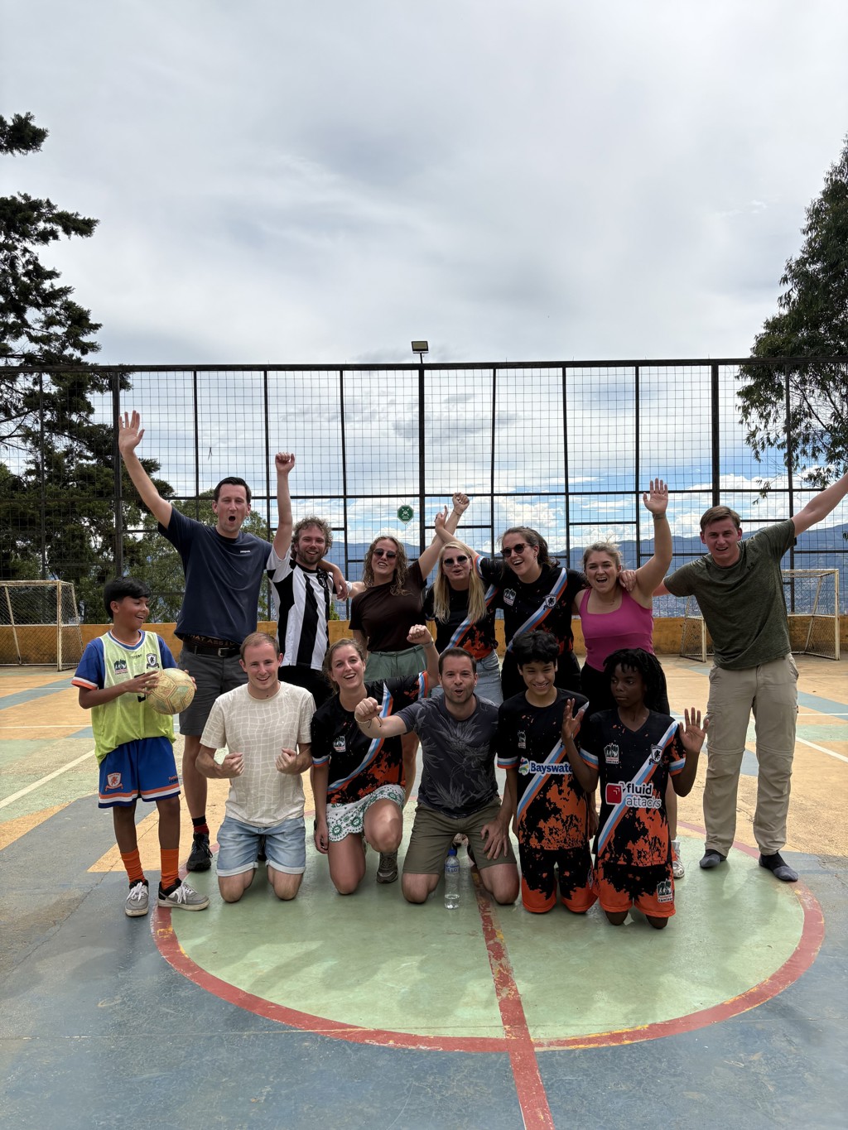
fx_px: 849
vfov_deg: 67.3
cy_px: 565
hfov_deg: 53.1
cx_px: 424
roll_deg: -0.2
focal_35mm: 26
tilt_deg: +1.9
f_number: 1.6
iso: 50
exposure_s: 1/4950
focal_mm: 5.96
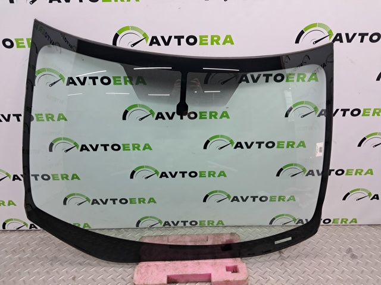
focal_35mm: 27
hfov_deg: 65.4
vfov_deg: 51.3
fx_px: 297
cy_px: 142
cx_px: 190
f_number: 1.8
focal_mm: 4
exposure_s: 1/60
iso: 100
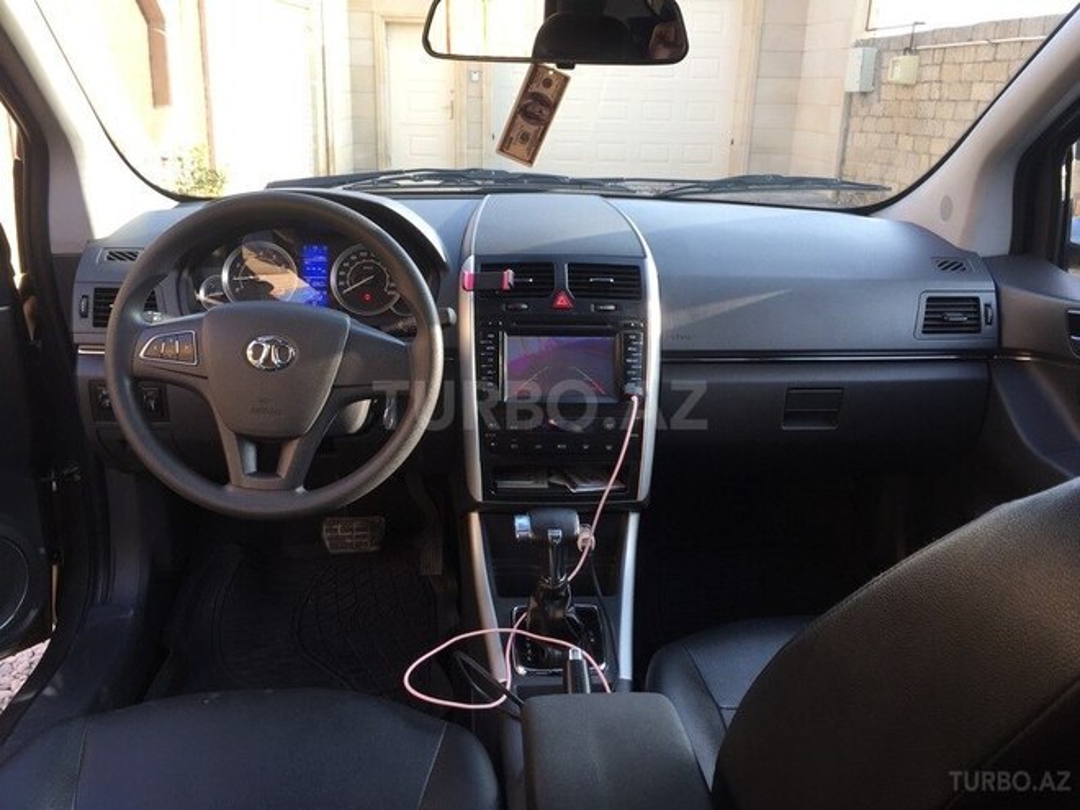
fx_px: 905
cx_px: 540
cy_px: 405
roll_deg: -1.9
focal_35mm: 29
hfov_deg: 61.7
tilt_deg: -19.1
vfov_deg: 48.2
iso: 32
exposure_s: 1/116
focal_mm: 4.15
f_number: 2.2
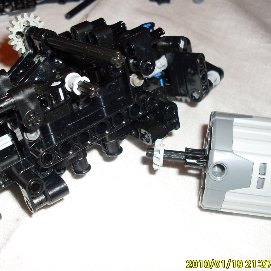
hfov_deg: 33.8
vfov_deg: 34.0
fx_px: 443
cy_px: 142
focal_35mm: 50
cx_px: 98
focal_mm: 6.3
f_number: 2.8
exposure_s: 1/45
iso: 100
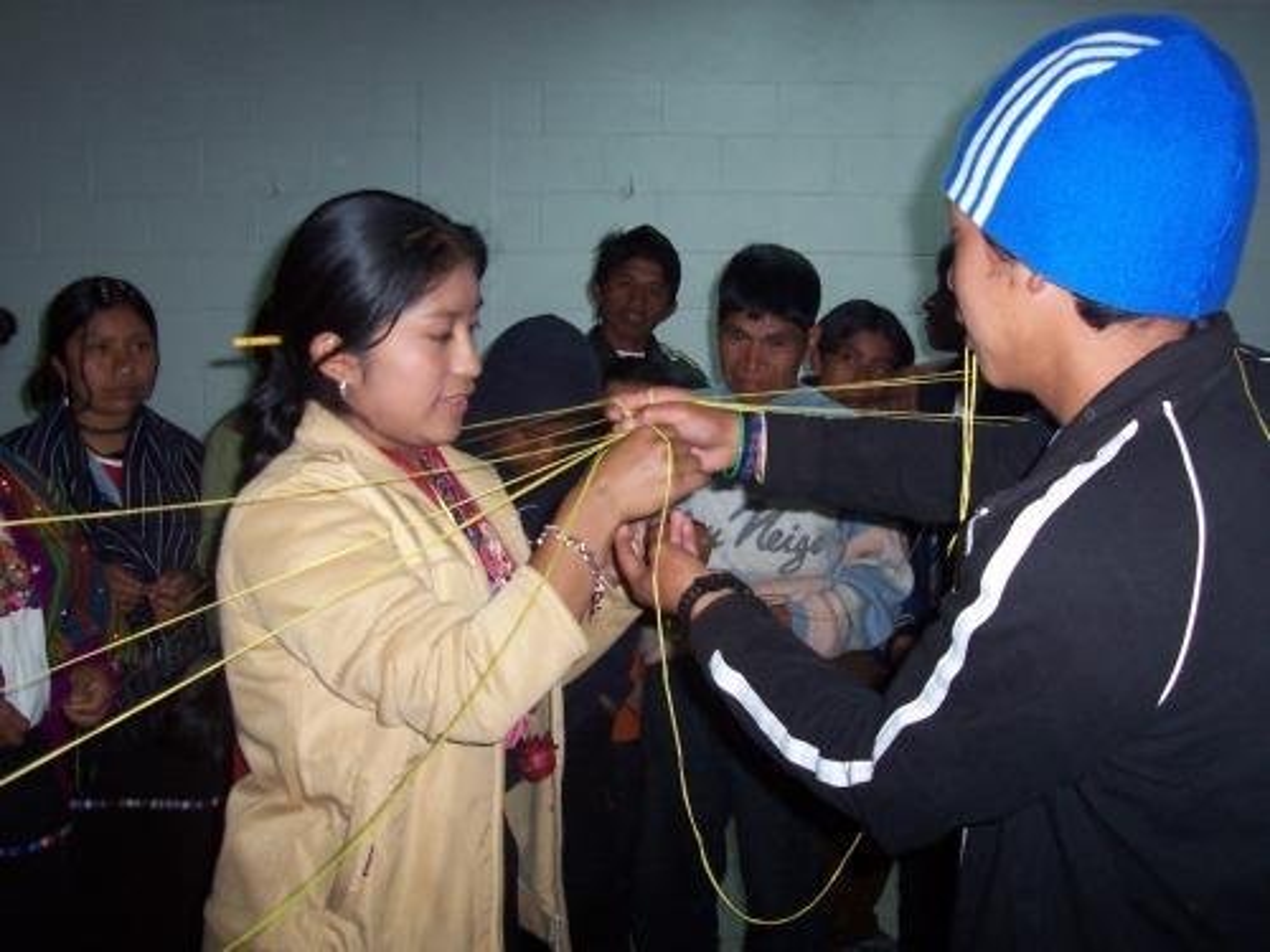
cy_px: 476
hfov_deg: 50.1
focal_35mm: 37
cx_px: 635
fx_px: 1357
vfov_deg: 38.7
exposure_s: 1/60
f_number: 2.8
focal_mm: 5.6
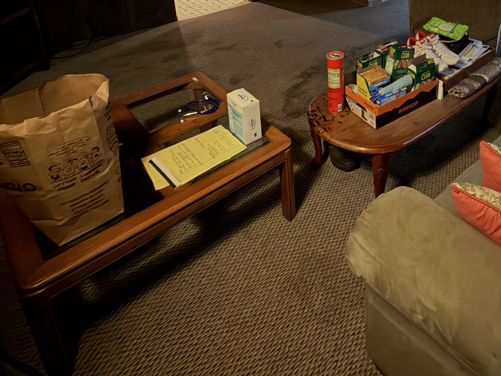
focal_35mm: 29
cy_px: -5
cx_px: 391
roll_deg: -0.5
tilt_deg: -17.7
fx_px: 420
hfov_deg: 57.7
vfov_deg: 41.5
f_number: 2.2
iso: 1250
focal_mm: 2.22
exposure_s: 1/8
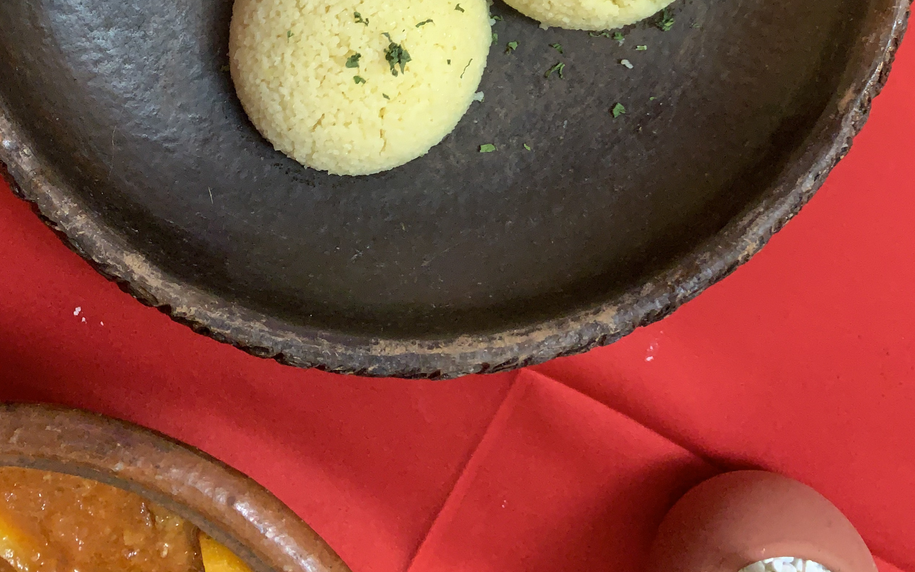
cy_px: -109
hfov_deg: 45.2
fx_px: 1097
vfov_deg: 26.1
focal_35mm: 44
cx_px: 425
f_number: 1.8
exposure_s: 1/60
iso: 320
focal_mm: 4.25
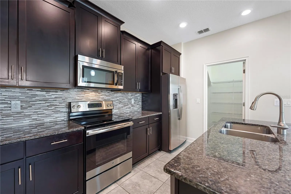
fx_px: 118
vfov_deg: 78.8
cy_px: 97
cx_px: 146
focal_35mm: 15
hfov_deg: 101.9
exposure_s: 1/2
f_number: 5.6
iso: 250
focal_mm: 14.6
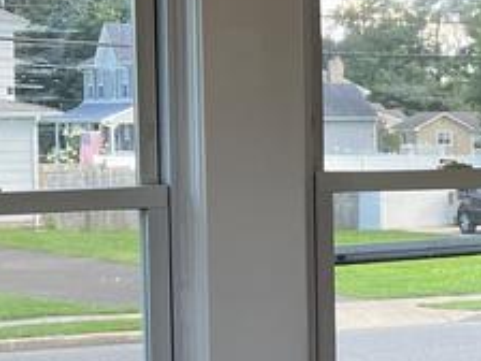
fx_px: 1654
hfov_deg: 14.9
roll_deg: +0.6
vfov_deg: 12.4
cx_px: 803
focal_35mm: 119
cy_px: 206
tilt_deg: -2.7
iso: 40
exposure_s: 1/226
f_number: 1.5
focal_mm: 5.7
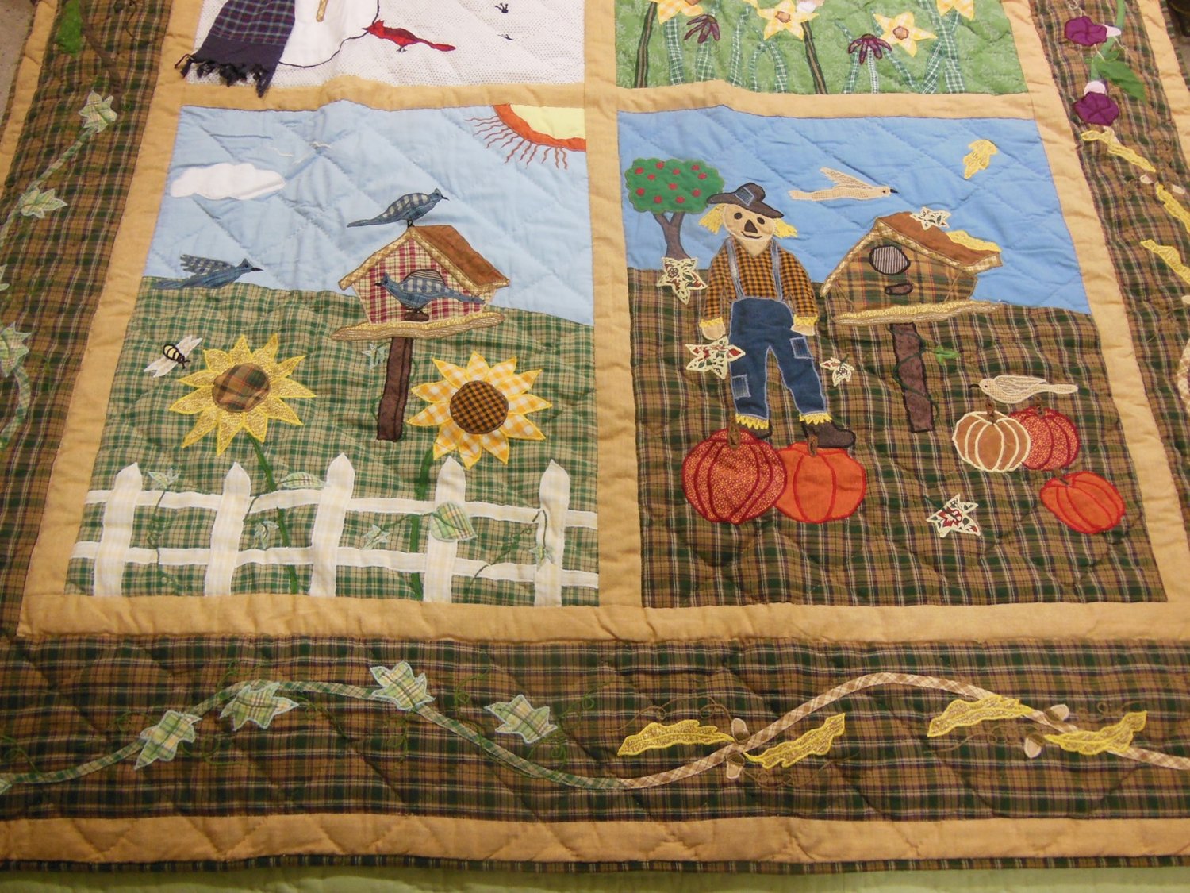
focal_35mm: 34
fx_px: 1169
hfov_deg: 54.0
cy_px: 446
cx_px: 595
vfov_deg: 41.8
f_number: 3.9
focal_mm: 6
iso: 400
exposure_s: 1/13
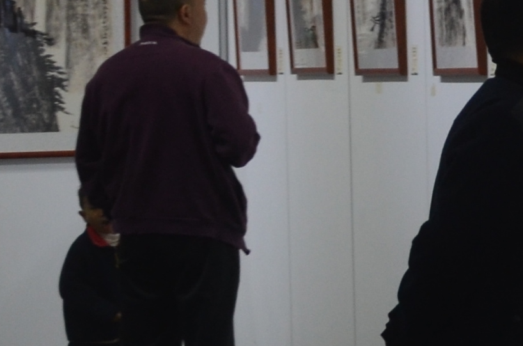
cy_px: 2
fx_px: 3145
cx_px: 1400
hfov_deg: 8.4
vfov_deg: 6.3
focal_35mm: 217
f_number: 4
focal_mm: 24
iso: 400
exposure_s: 1/60
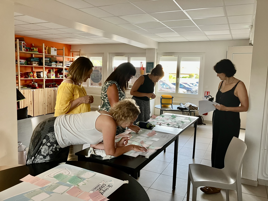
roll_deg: -1.8
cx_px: 134
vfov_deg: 49.7
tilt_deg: -6.7
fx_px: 217
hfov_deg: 63.4
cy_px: 100
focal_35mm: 28
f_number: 1.8
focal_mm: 3.99
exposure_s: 1/60
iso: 160
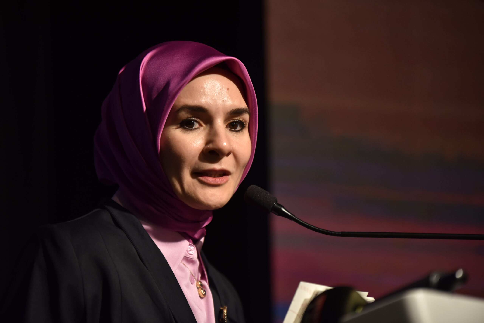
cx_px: 242
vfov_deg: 6.9
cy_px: 162
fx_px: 2690
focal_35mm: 200
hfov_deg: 10.3
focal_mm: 200
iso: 1250
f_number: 2.8
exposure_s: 1/320
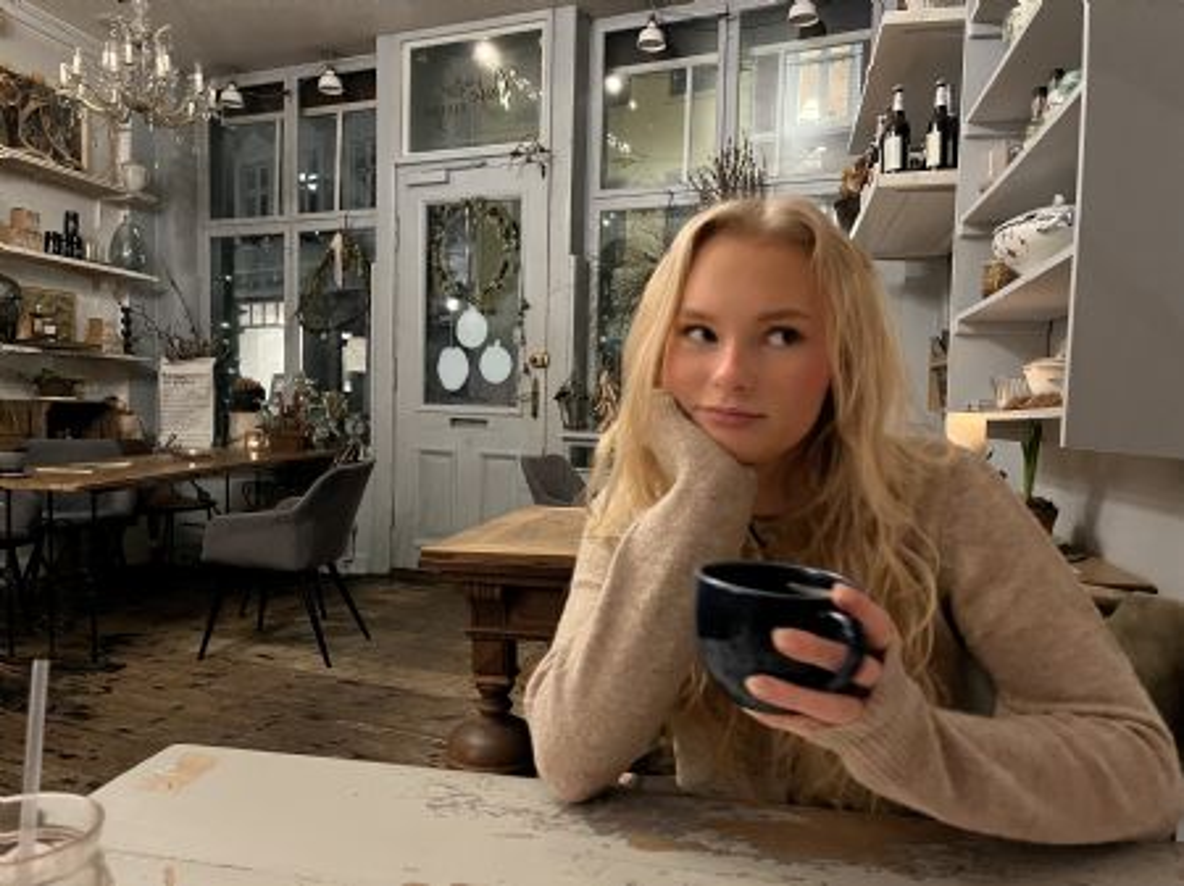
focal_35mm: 26
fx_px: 889
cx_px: 592
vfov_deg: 53.0
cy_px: 443
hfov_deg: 67.3
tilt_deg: -2.5
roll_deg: -1.4
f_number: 1.6
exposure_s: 1/33
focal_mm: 5.1
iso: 400
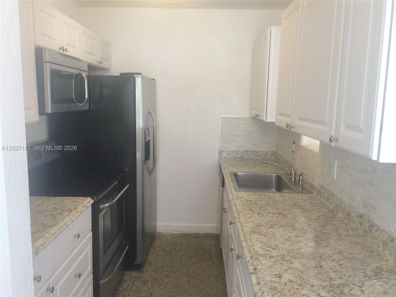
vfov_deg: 48.2
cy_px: 148
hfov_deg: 61.7
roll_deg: -2.9
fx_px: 332
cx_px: 198
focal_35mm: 29
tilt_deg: -7.8
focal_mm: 4.15
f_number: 2.2
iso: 32
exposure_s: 1/15
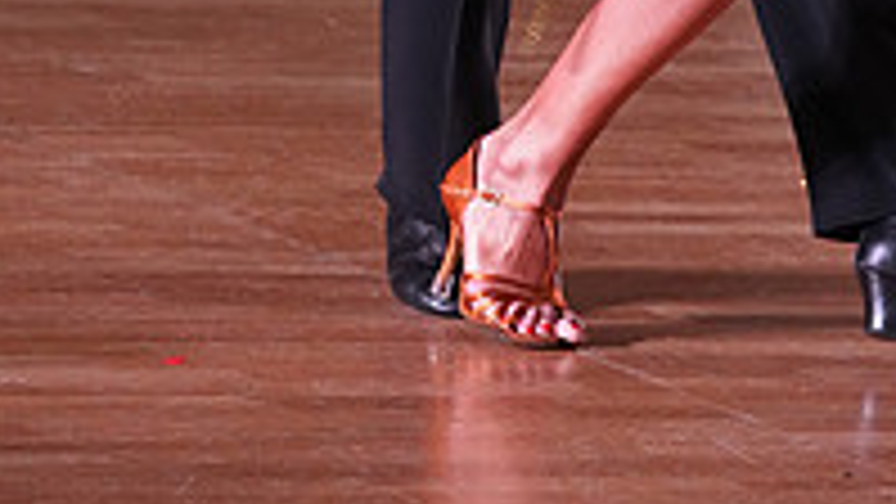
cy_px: -738
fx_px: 10360
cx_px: 831
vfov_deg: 2.8
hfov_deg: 4.9
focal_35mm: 436
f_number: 5.6
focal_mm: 143
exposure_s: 1/200
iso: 4000
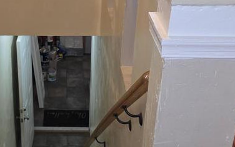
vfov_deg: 18.5
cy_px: 45
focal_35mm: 70
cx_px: 68
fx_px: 448
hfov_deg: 29.0
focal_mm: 6.3
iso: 125
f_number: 1.7
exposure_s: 1/60
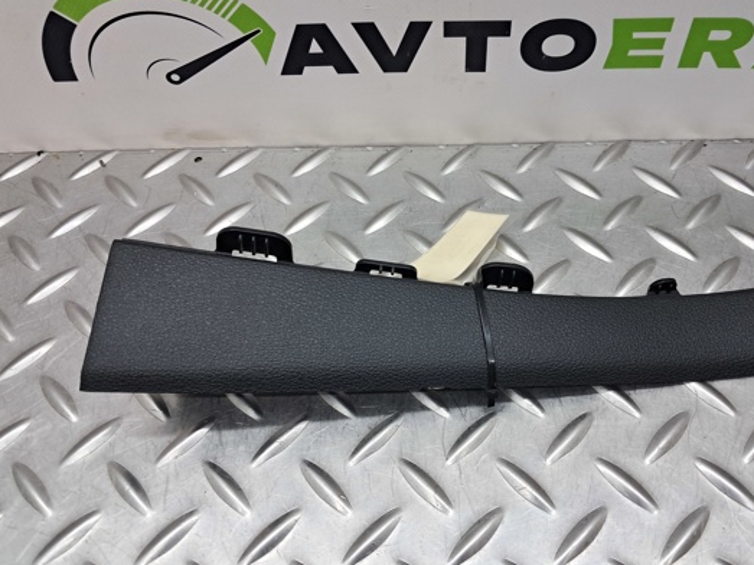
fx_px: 719
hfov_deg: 55.2
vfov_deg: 42.9
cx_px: 420
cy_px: 282
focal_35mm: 33
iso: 80
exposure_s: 1/50
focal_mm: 4
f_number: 1.8
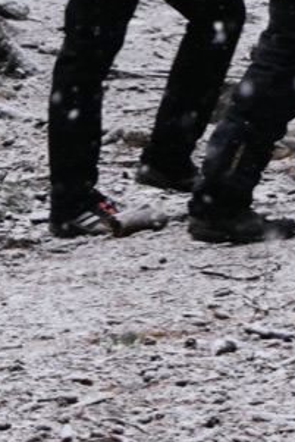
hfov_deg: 3.6
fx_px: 4706
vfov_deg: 5.4
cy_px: 91
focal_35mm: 383
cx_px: 150
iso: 3200
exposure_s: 1/400
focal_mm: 55
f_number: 5.6
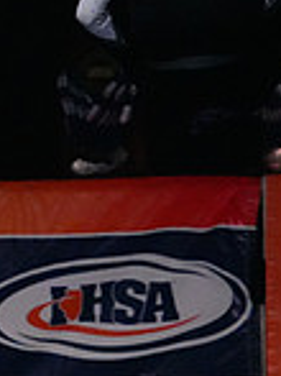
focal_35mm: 891
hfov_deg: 1.7
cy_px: 139
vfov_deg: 2.2
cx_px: -432
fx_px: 9658
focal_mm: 235
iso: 16000
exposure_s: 1/1250
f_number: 5.6
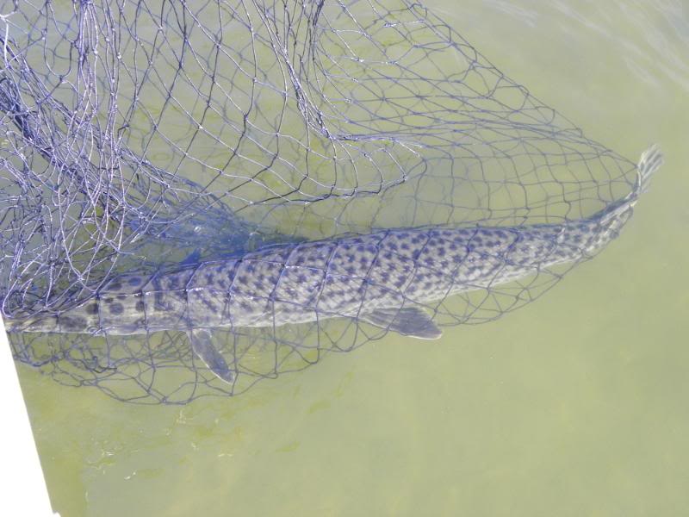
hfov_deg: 38.2
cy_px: 258
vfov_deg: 29.1
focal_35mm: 50
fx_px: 995
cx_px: 344
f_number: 3.5
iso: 100
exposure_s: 1/160
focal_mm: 8.9
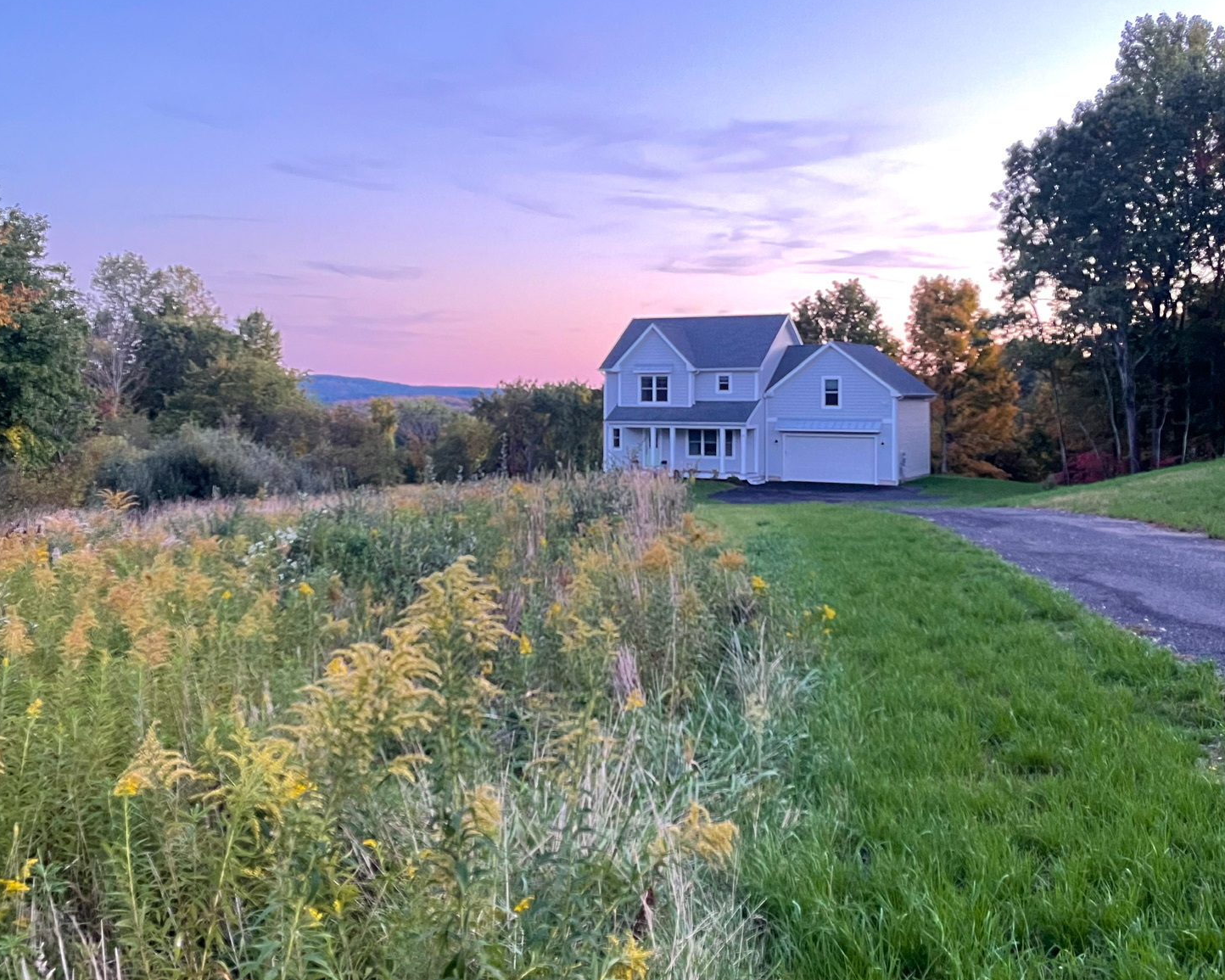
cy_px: 382
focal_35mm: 36
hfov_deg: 50.3
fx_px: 1305
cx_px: 581
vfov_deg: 40.9
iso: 500
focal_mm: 5.1
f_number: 1.6
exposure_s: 1/45
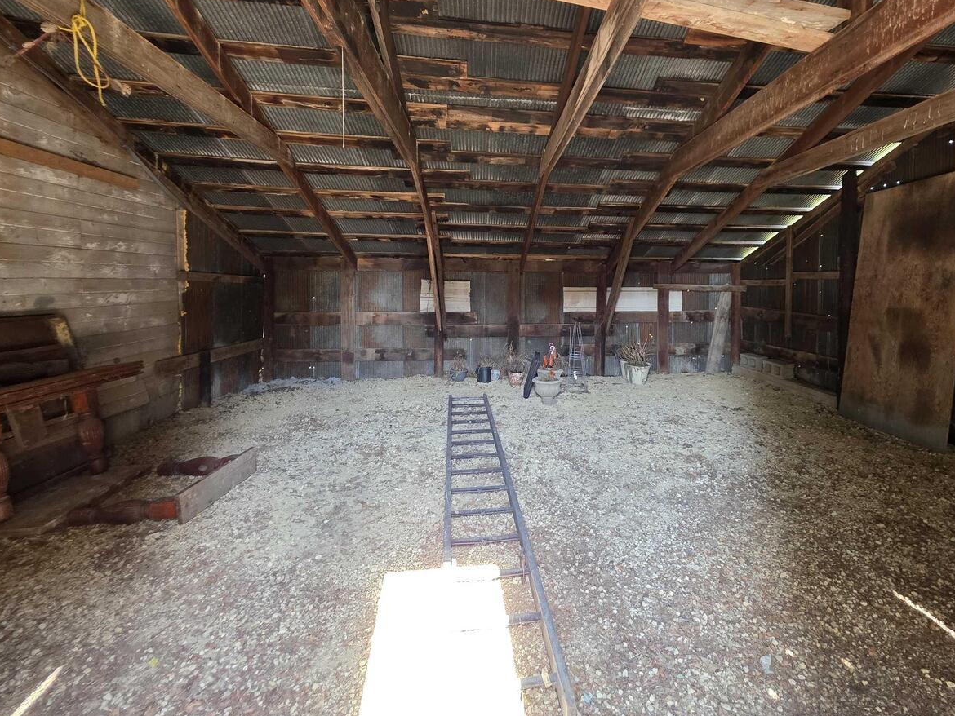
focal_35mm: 16
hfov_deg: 93.6
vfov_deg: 77.8
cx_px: 557
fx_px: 442
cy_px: 312
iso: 320
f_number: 1.9
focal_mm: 2.2
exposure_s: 1/60
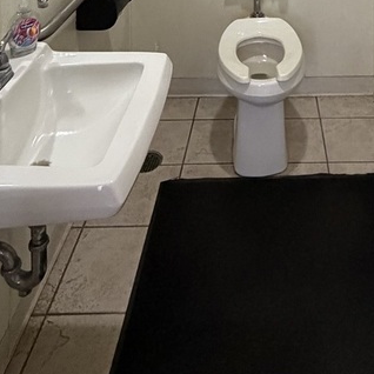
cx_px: 280
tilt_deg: -3.6
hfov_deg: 39.0
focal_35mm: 42
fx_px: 513
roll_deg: -0.8
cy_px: -168
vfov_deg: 28.4
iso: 500
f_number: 2.2
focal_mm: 2.22
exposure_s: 1/60
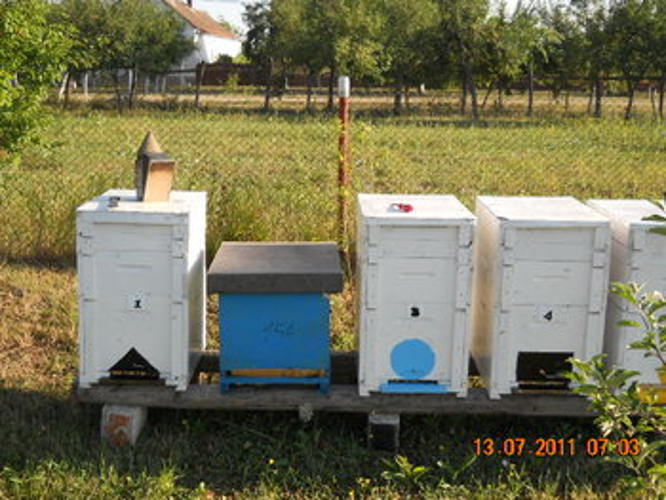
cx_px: 333
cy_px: 250
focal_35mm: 41
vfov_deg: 35.2
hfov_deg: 45.7
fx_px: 789
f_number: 5.5
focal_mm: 6.72
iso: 80
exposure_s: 1/125
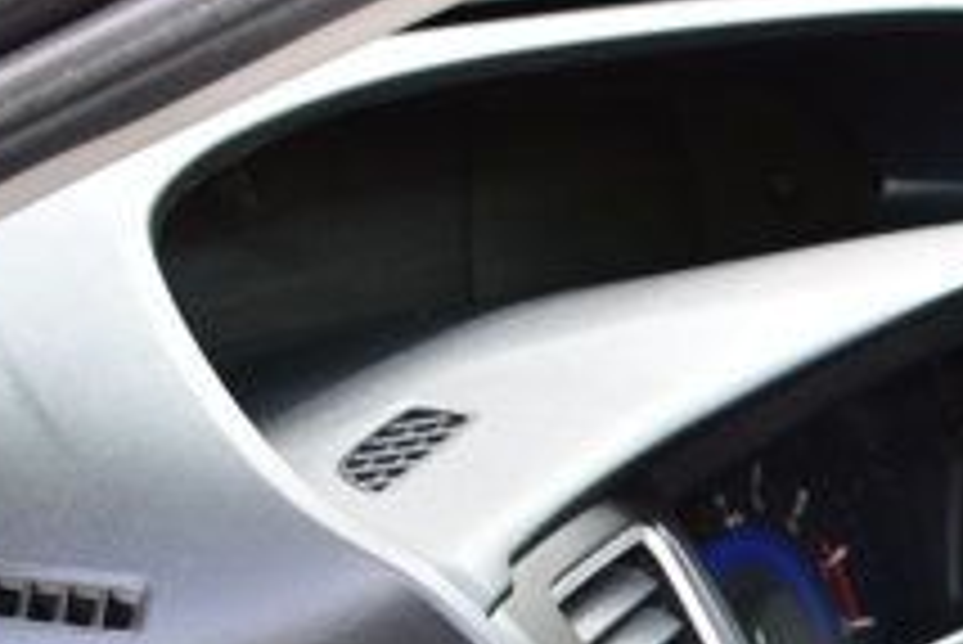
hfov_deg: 11.2
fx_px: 4604
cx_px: 1660
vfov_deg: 7.6
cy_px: 1324
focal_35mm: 172
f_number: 6.3
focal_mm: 24
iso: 400
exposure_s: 1/20
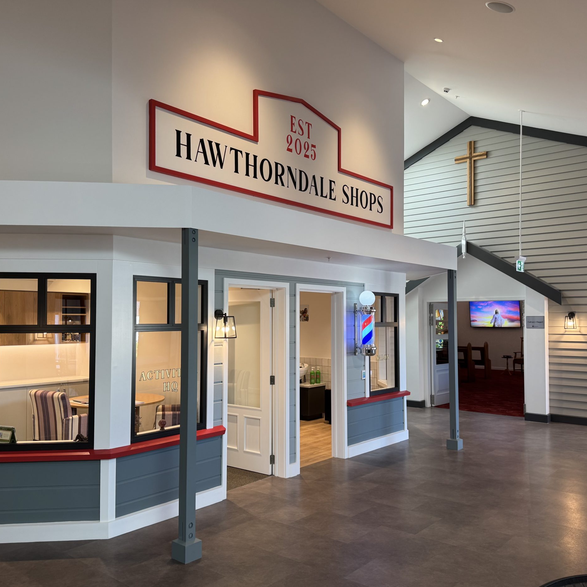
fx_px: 556
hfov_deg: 55.6
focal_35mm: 29
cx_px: 289
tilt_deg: +2.6
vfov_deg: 55.6
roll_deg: +1.0
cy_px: 299
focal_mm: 6.76
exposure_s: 1/100
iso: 100
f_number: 1.78
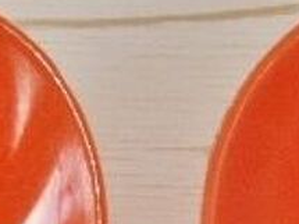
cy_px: 337
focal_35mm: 683
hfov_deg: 2.9
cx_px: 206
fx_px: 5896
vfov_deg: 2.2
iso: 64
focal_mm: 37.37
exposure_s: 1/200
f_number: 3.2
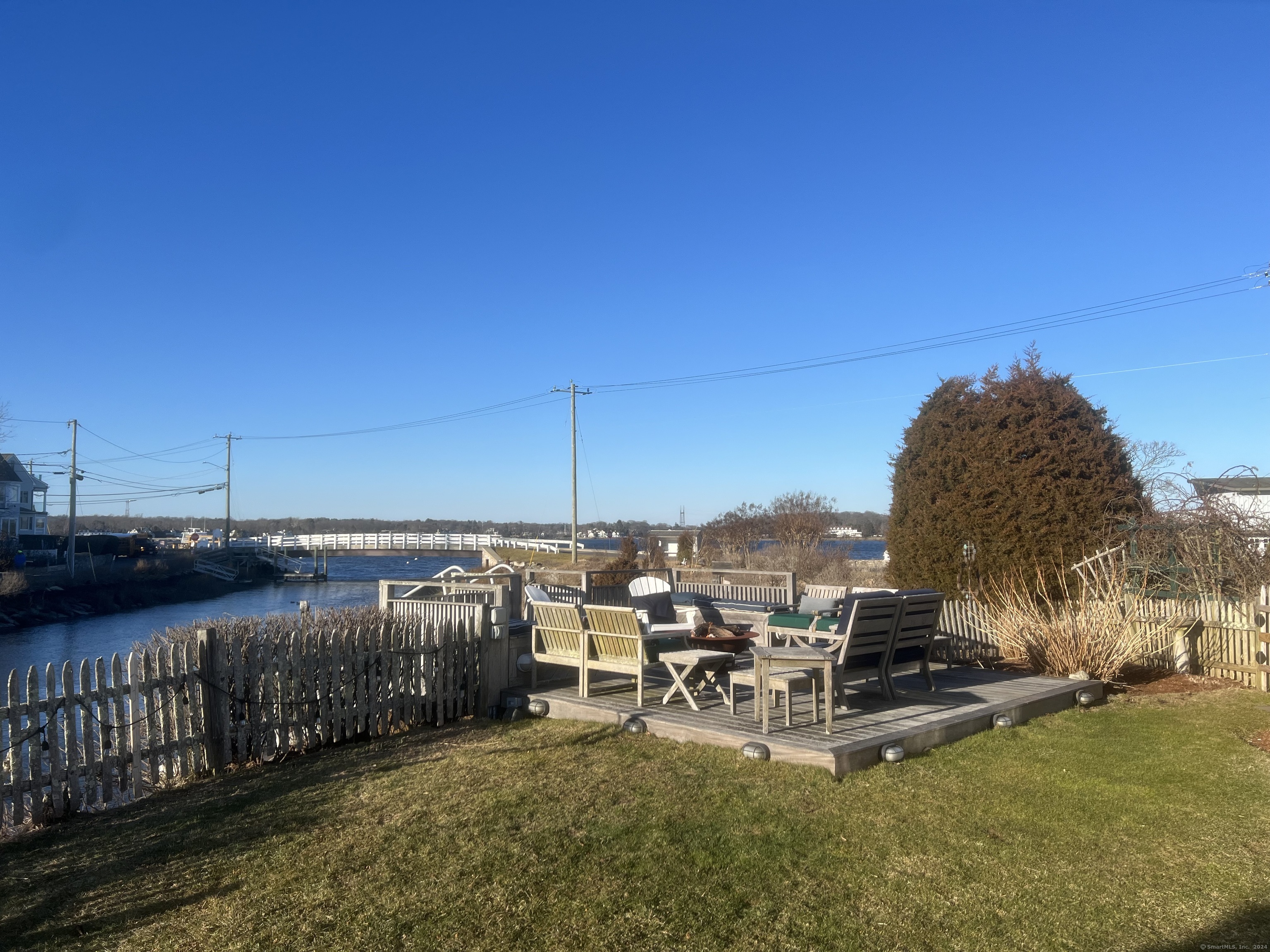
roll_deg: +0.2
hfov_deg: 67.3
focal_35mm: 26
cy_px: 476
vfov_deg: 53.1
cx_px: 635
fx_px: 954
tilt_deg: +2.3
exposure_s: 1/3831
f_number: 1.5
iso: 50
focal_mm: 5.7
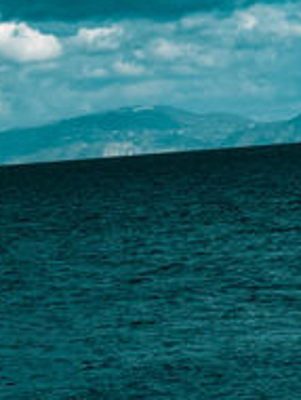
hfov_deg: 5.3
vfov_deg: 7.1
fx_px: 3239
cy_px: 161
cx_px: 221
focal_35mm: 280
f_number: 2.8
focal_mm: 16.89
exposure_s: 1/850
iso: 20
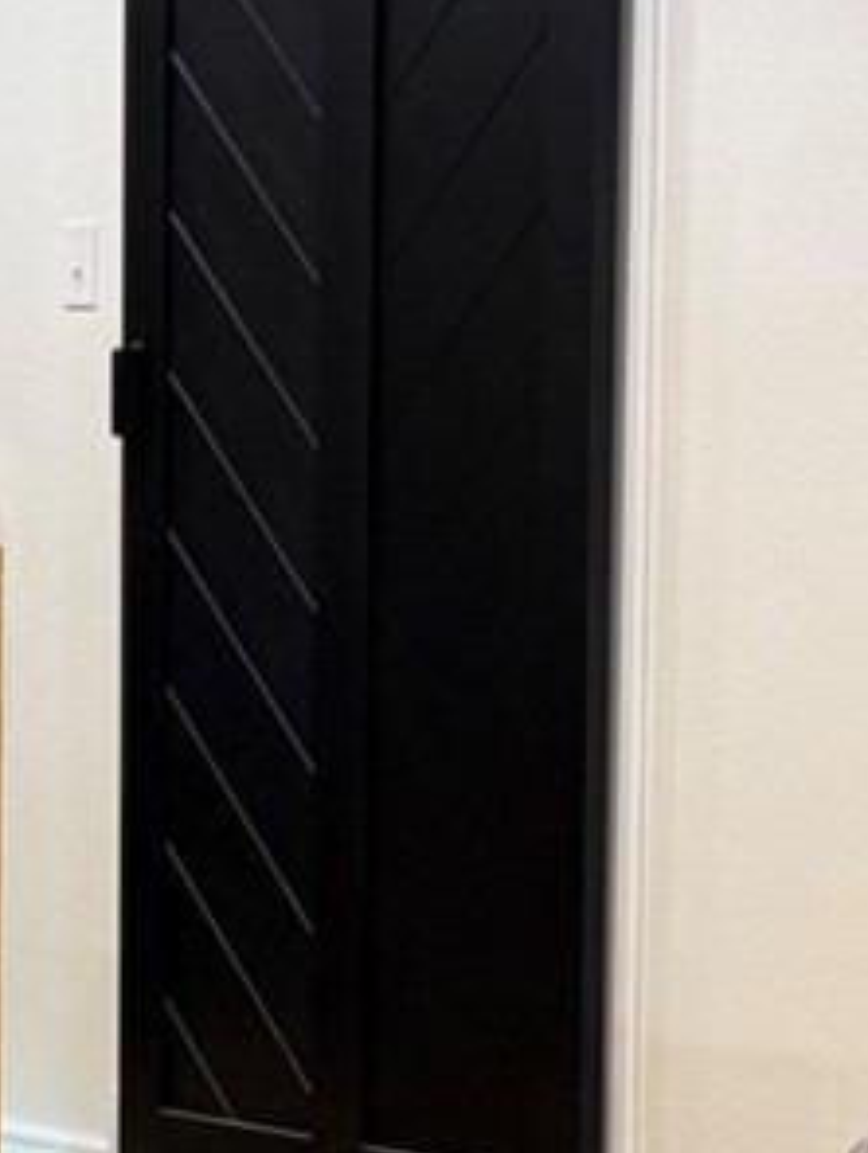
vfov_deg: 12.6
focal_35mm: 156
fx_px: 5204
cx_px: 117
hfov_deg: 9.5
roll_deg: -1.8
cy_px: 918
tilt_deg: -4.9
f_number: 1.78
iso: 200
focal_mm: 6.76
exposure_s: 1/120
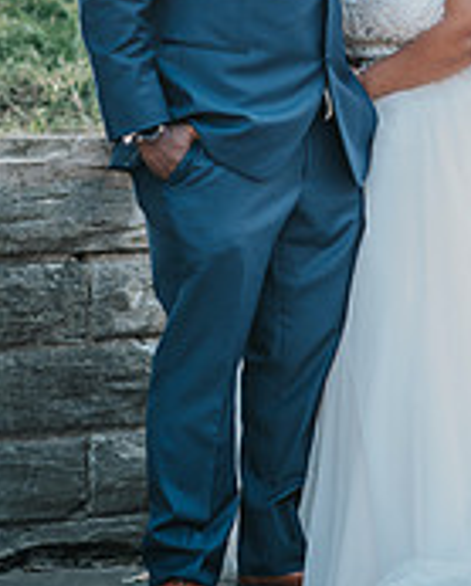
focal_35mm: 207
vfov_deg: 9.3
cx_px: 451
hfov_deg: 7.5
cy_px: 88
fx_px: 3597
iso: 320
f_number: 2
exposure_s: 1/400
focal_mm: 85
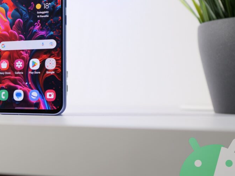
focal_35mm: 61
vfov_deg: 23.6
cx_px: 31
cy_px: 29
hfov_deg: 30.5
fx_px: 414
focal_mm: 16
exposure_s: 1/100
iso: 200
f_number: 1.8
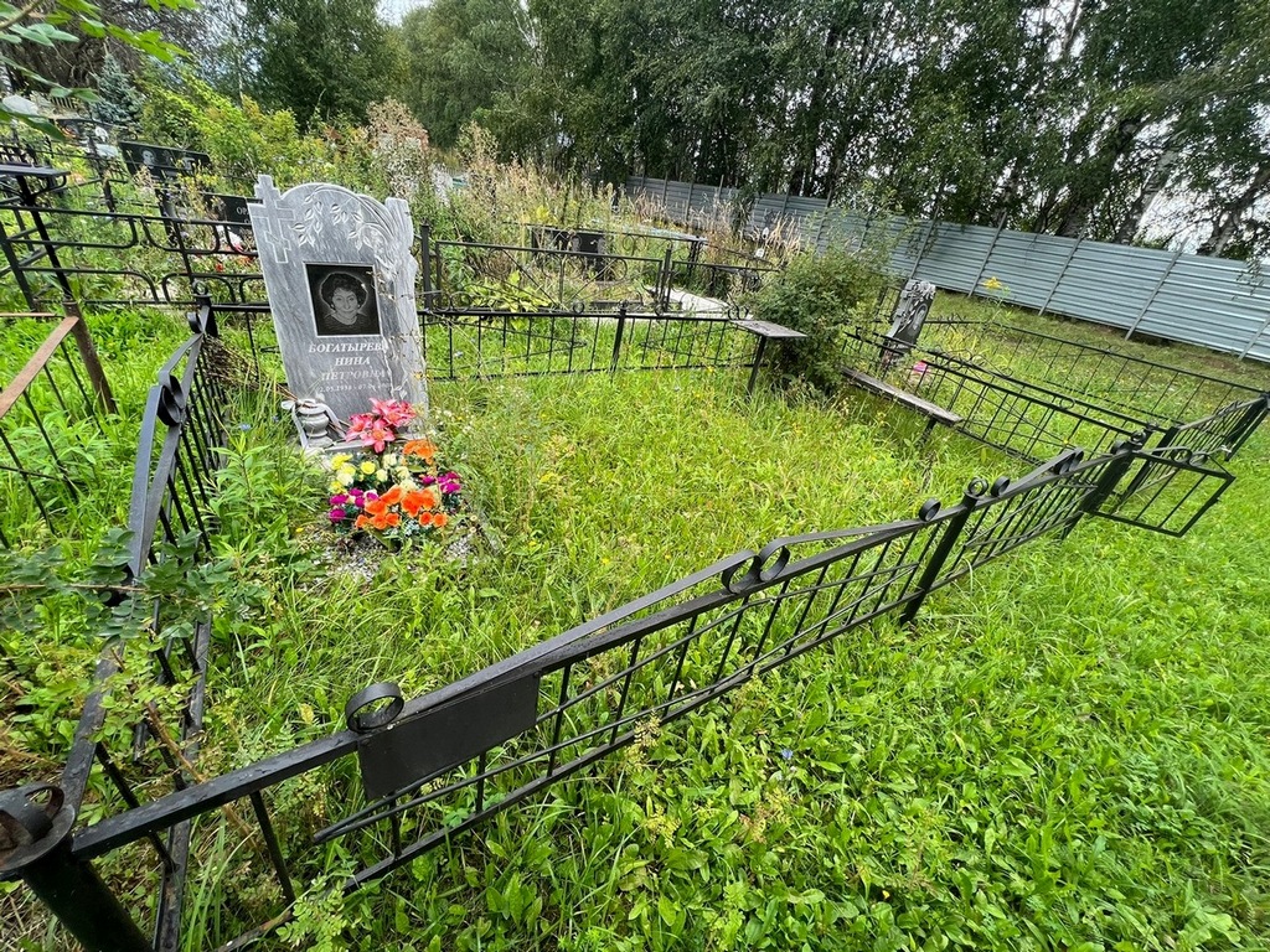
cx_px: 635
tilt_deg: -29.2
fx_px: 477
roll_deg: -7.0
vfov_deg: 89.9
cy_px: 476
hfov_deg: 106.2
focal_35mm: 13
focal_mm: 1.57
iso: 32
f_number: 1.8
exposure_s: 1/218
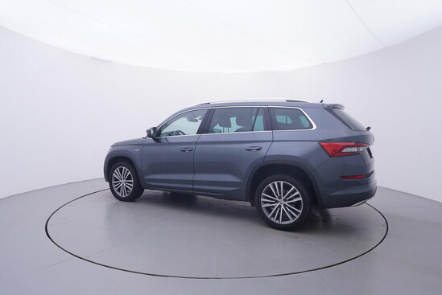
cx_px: 221
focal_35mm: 22
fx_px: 276
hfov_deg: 77.3
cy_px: 148
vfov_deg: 56.2
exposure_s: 1/80
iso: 200
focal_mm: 15
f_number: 5
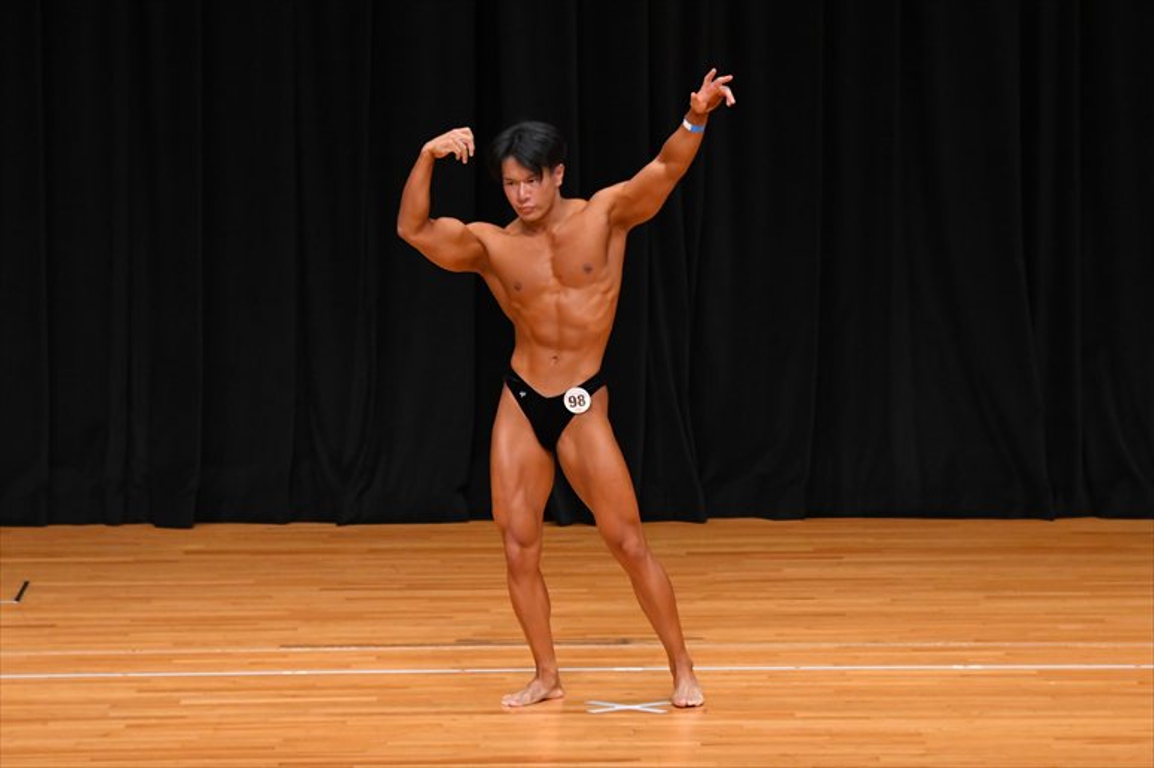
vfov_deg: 5.7
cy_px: 384
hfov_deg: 8.6
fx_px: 7690
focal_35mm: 240
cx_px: 577
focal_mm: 160
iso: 3200
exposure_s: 1/400
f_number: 5.6
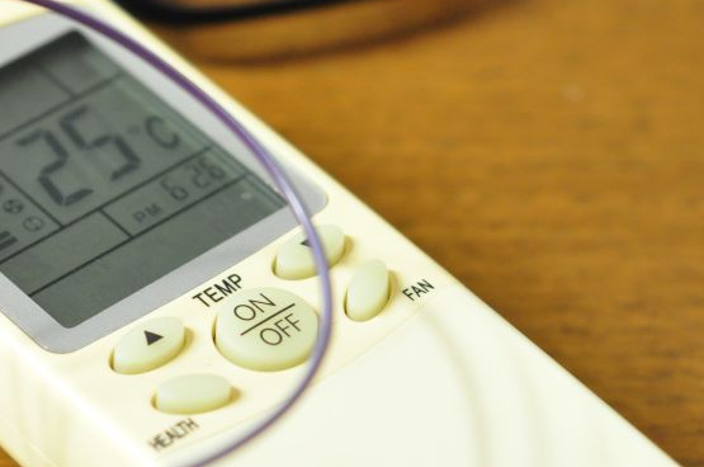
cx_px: 81
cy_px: 266
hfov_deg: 12.8
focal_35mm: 160
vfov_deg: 8.5
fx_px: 3123
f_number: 3.5
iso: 1000
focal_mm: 50
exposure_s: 1/30
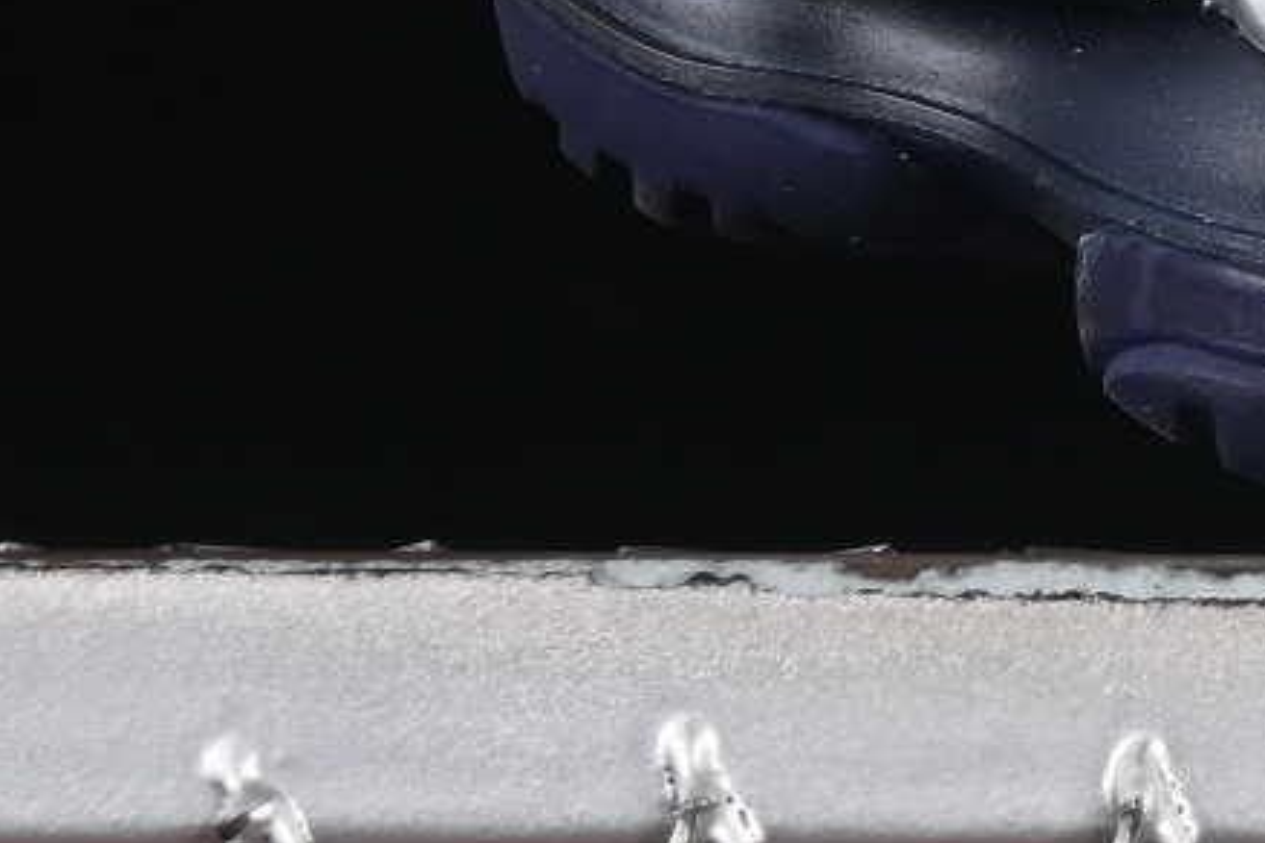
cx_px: 3041
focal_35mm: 477
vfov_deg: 2.9
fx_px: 16760
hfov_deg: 4.2
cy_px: -1126
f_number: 6.3
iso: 160
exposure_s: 1/50
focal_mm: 50
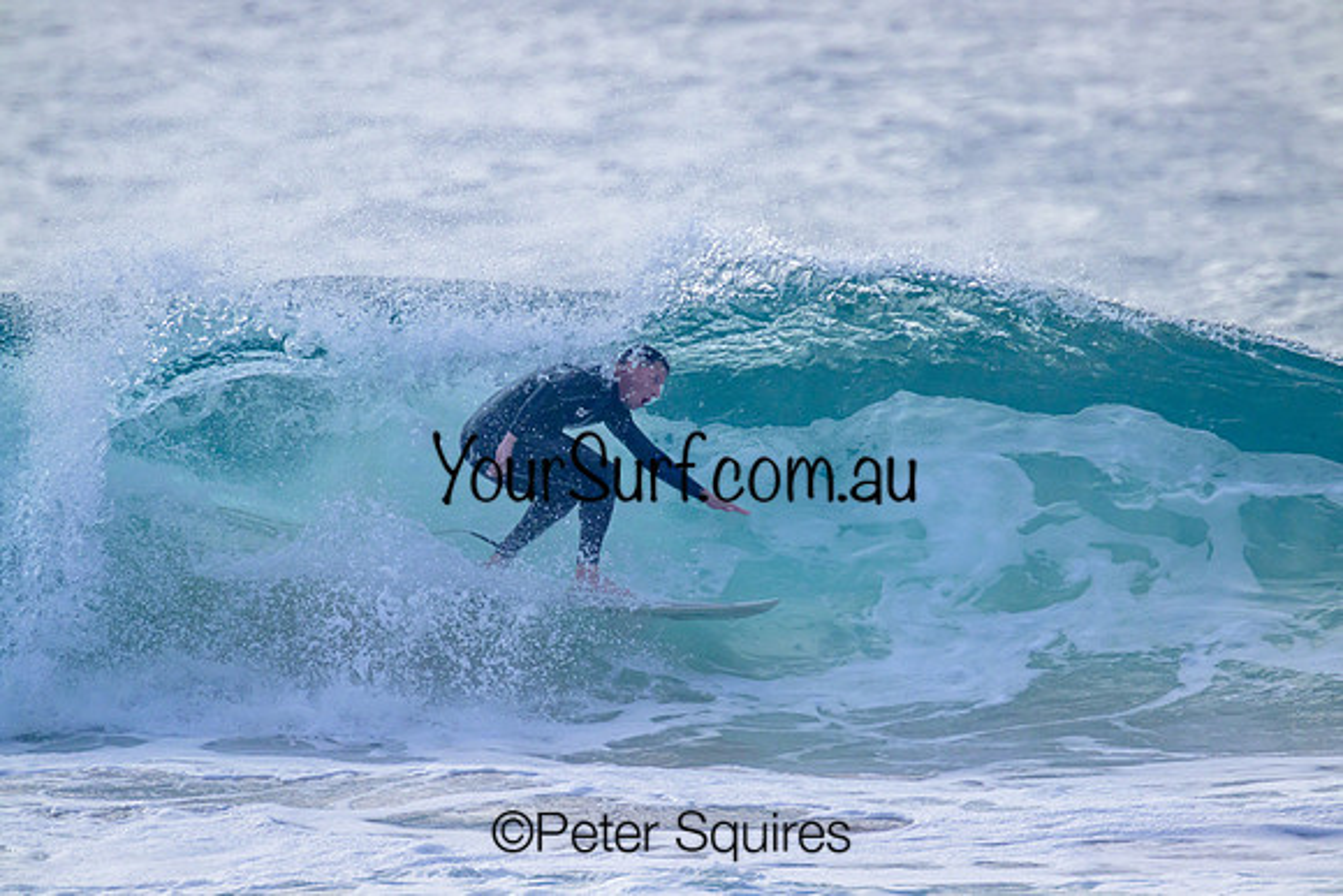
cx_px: 672
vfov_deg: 1.7
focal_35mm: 800
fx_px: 29850
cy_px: 448
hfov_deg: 2.6
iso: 1250
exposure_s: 1/2000
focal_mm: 800
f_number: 11
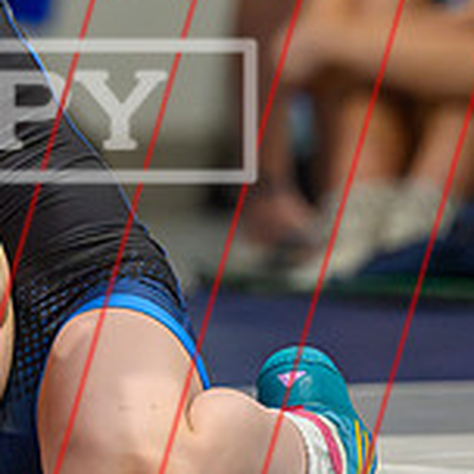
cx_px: -135
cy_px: 90
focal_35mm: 733
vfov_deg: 2.4
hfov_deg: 2.4
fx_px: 11356
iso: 10000
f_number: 2.8
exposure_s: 1/800
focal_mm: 185
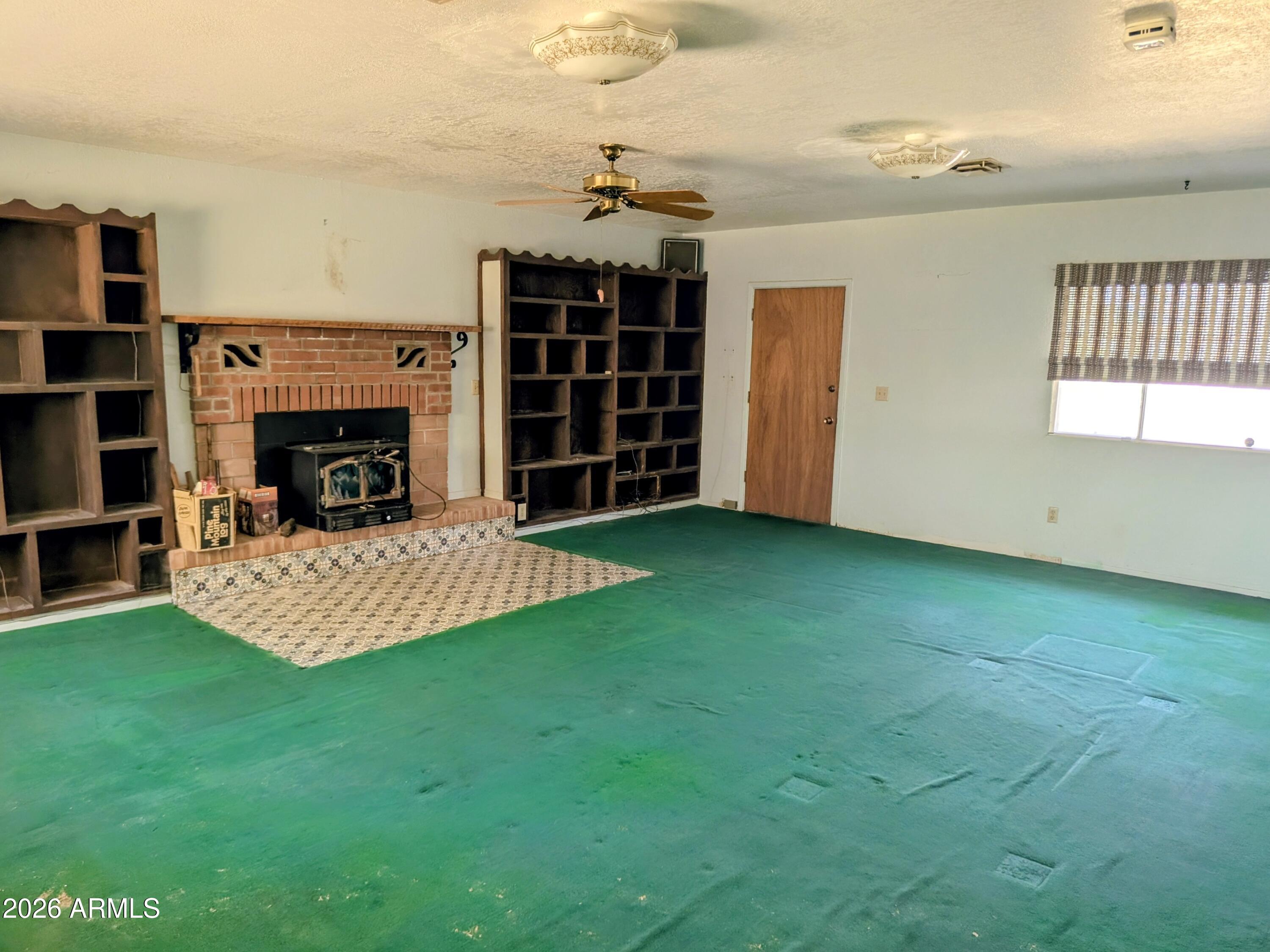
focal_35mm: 24
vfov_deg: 56.8
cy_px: 476
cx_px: 635
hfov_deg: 71.6
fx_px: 881
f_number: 1.7
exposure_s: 1/77.4
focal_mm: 4.53
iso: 116
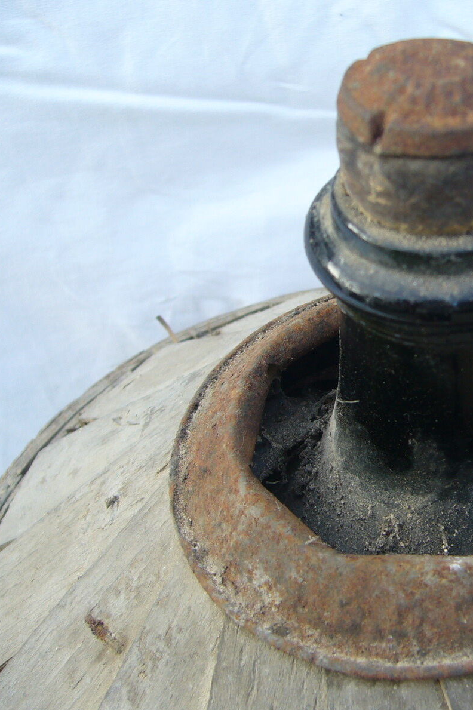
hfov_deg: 26.6
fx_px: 966
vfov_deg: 40.4
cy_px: 354
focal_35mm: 49
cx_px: 422
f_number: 2.8
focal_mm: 5.8
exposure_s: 1/50
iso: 80
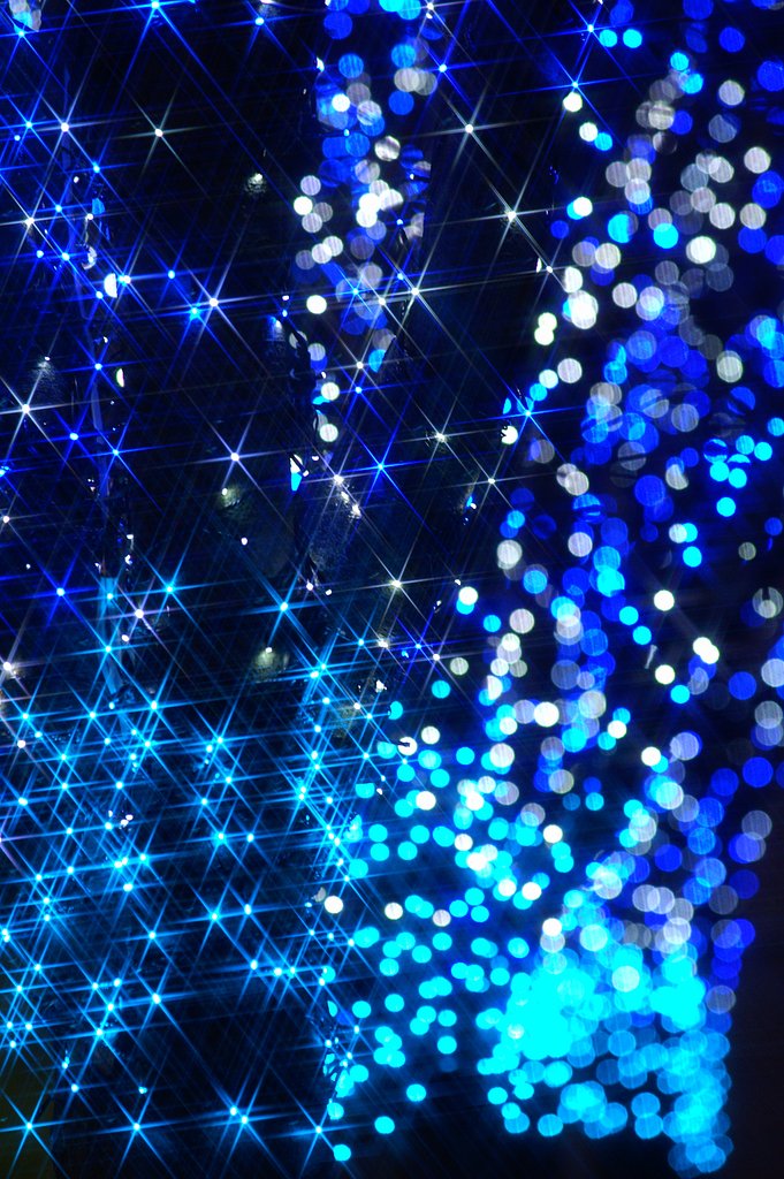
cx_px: 392
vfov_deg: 6.9
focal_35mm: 300
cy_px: 590
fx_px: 9816
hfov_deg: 4.6
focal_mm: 200
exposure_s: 1/20
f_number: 4.5
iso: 400
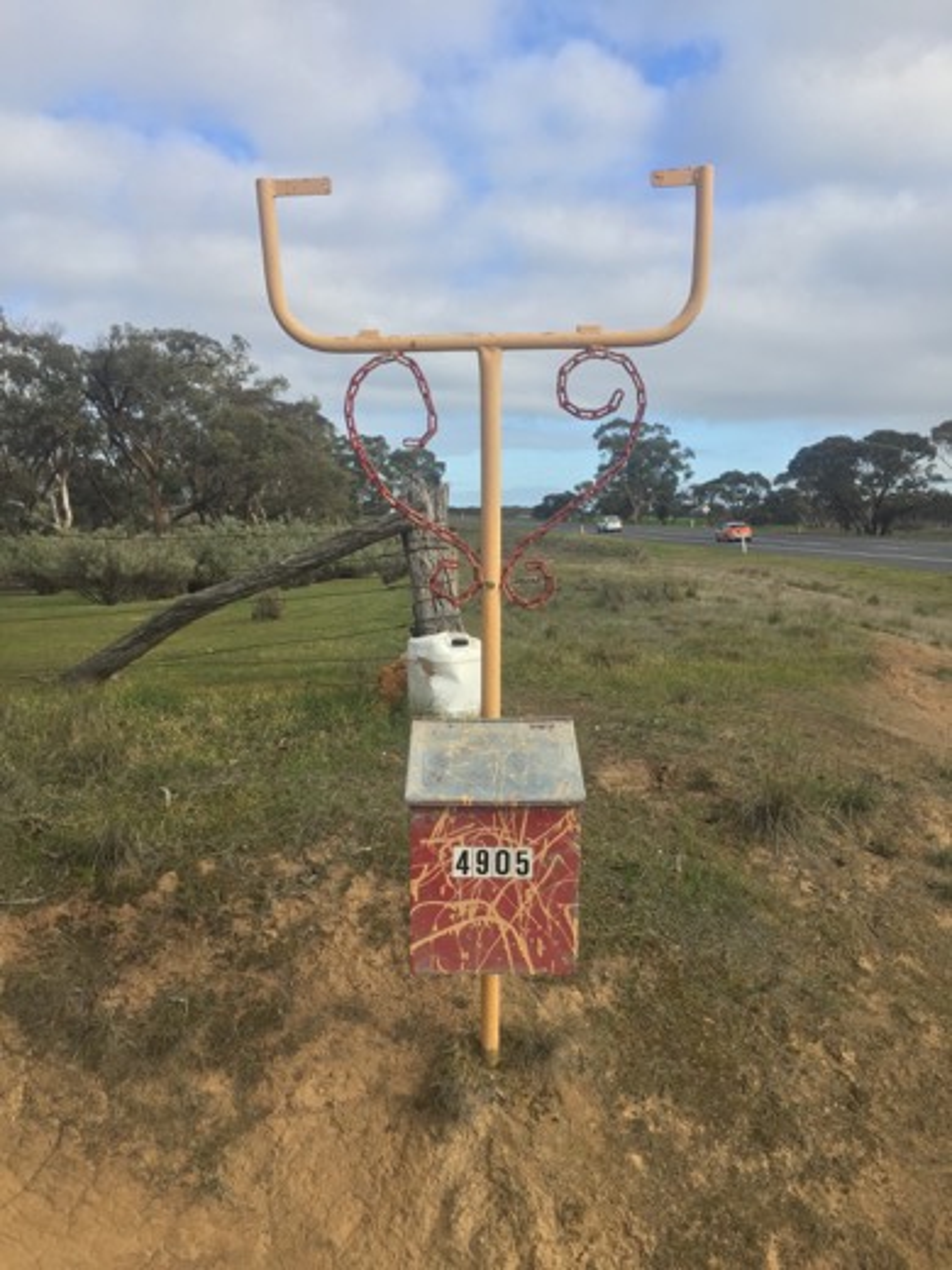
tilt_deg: -6.9
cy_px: 635
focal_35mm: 29
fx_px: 1063
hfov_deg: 48.2
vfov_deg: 61.7
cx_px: 476
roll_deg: -0.8
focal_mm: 4.15
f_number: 2.2
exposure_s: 1/1163
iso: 32
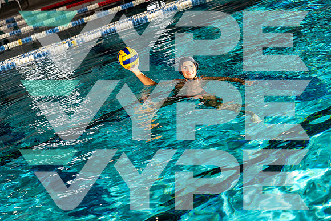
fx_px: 644
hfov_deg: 28.8
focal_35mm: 70
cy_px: 110
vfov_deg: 19.5
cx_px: 166
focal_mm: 70
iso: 100
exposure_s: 1/250
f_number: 4
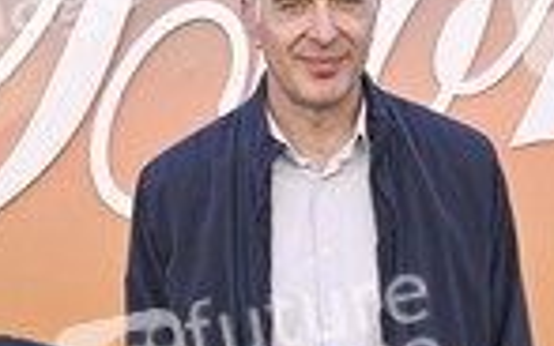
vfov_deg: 11.2
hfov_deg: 18.7
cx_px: 358
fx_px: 1677
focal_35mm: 111
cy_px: 553
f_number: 7.1
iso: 500
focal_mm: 40
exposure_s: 1/320
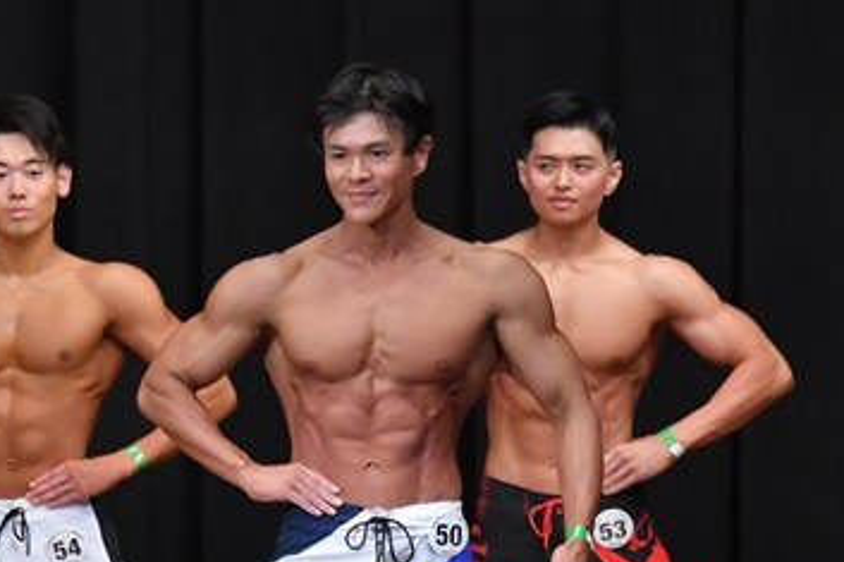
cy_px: 595
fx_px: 11576
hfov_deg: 4.2
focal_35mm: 494
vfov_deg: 2.8
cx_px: -4
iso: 6400
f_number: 5.6
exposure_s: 1/400
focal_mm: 150
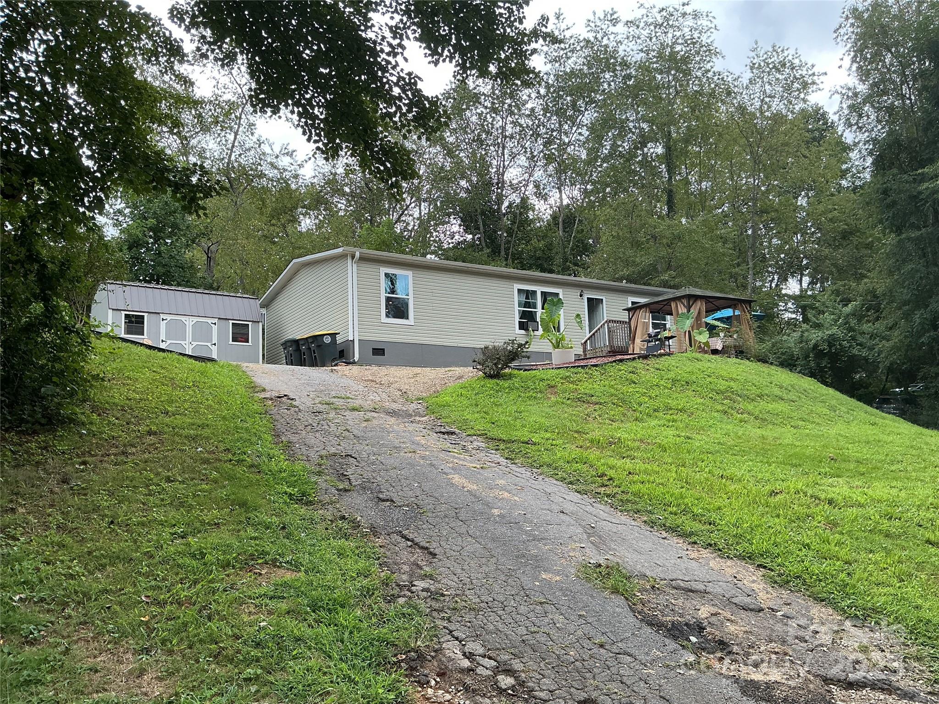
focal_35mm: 29
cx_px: 470
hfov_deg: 61.7
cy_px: 352
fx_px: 787
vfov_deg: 48.2
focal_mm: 3
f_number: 1.8
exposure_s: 1/461
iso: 25
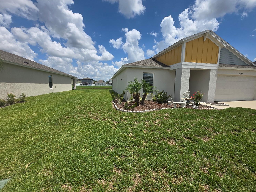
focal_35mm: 14
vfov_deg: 85.6
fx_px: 104
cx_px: 136
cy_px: 99
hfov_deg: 101.9
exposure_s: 1/2246
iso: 25
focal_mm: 1.7
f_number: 2.2
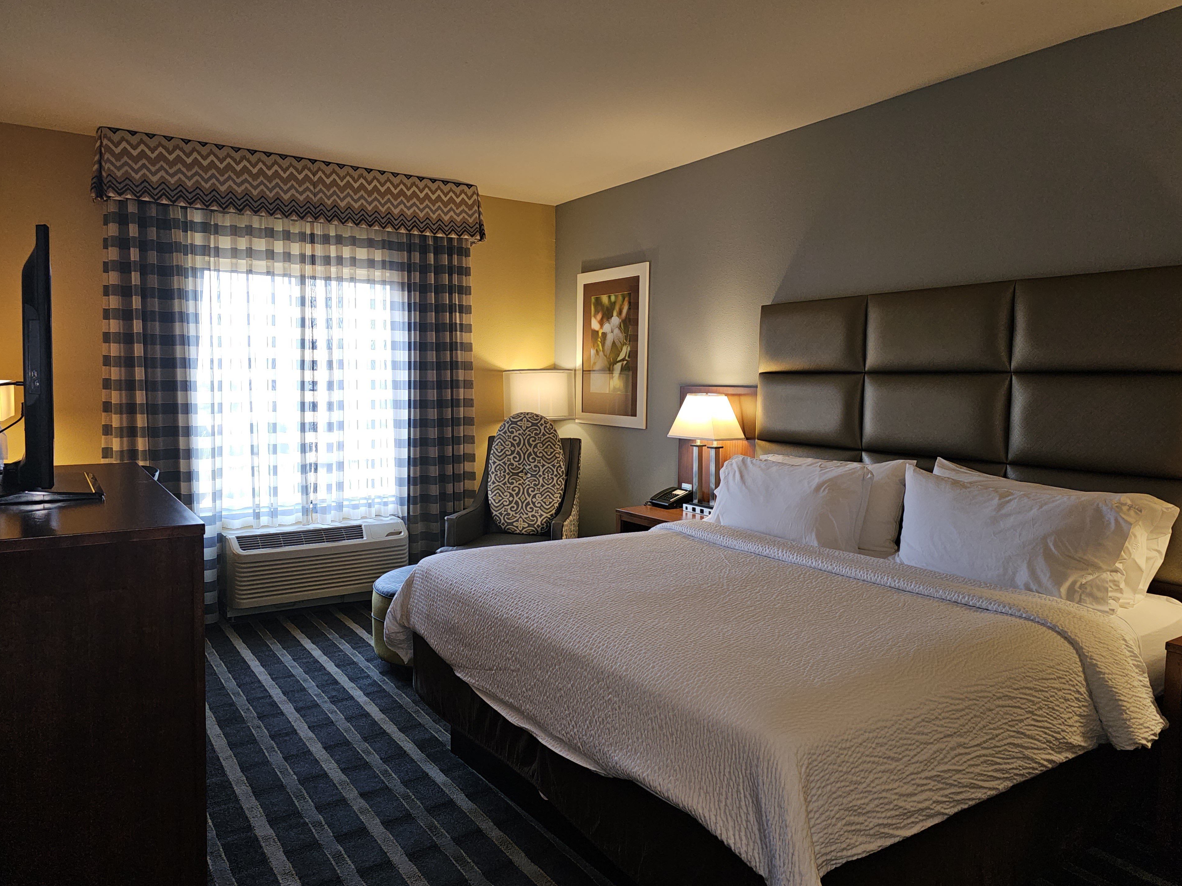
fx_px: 820
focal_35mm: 24
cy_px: 436
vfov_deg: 56.8
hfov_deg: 71.6
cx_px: 584
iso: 100
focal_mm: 6.3
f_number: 1.7
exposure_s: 1/30
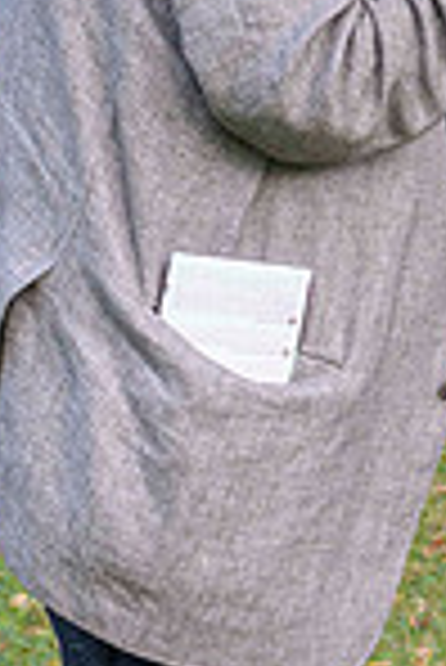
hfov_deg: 8.8
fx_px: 2670
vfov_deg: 13.8
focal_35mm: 144
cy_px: -170
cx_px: 1016
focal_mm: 27
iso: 800
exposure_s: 1/60
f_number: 5.6
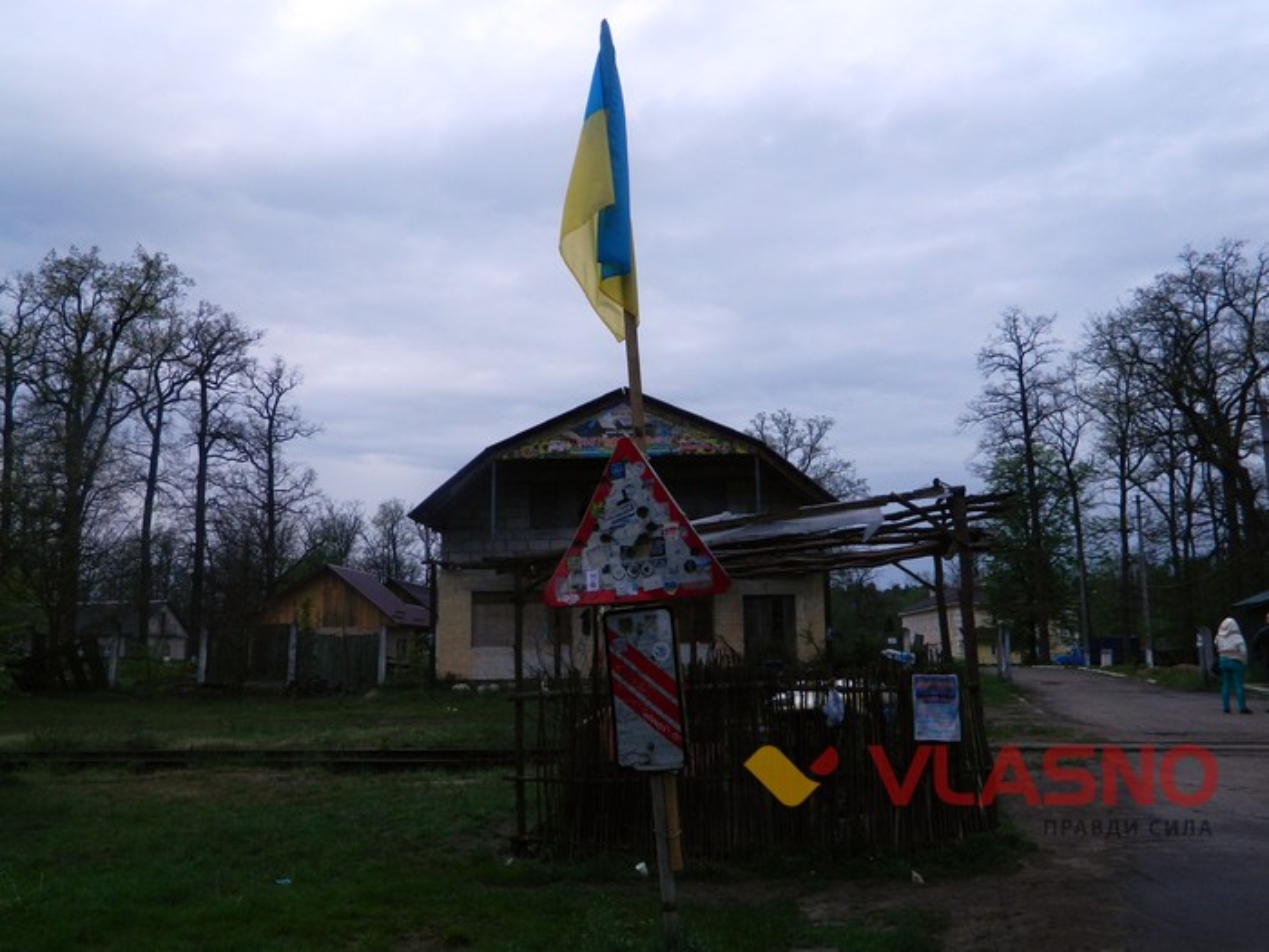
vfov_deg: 45.4
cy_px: 476
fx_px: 1136
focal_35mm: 31
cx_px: 634
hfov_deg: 58.4
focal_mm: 5.6
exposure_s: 1/320
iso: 80
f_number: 3.2
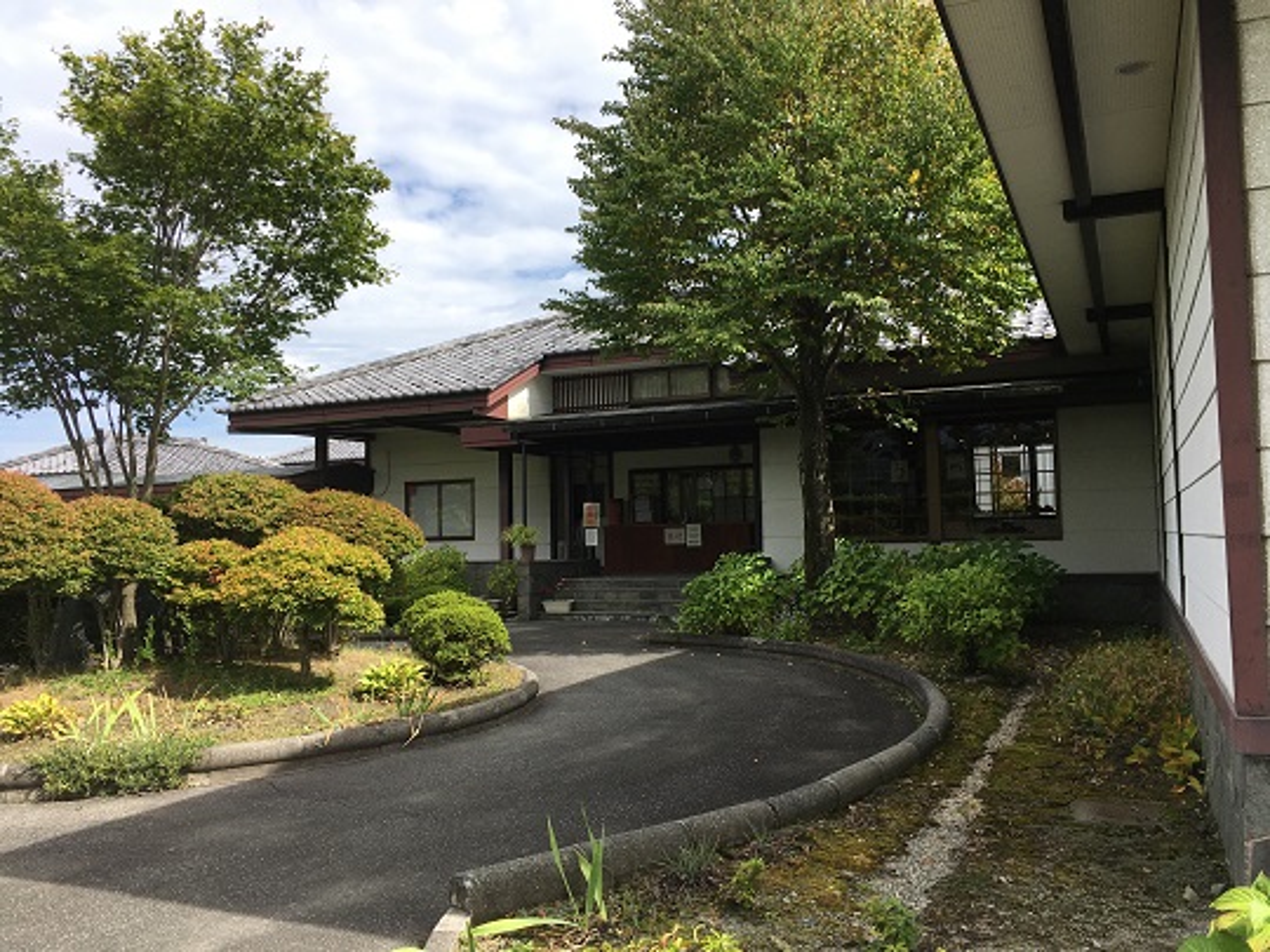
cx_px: 635
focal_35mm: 29
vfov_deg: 48.2
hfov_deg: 61.7
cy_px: 476
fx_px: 1064
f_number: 2.2
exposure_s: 1/986
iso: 25
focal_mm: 4.15
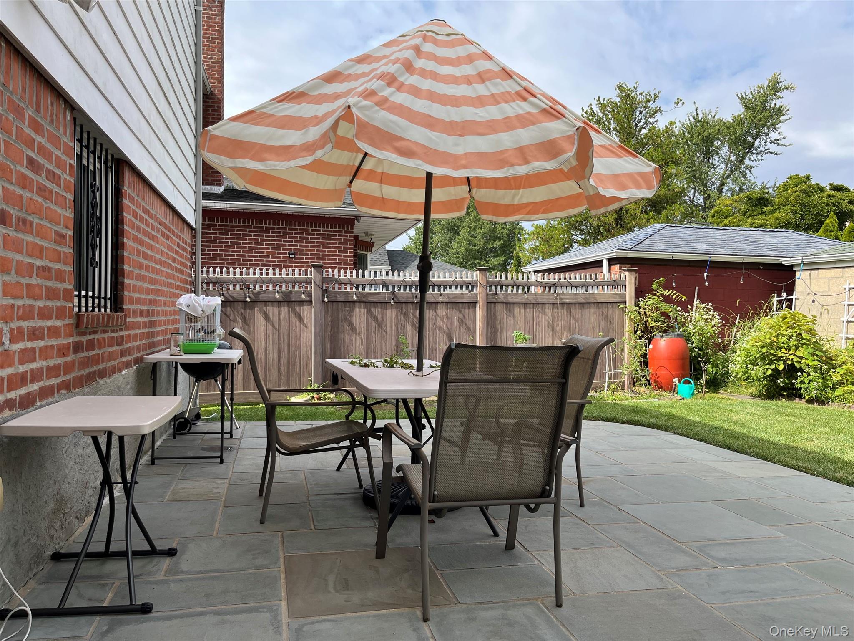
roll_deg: -1.0
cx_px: 427
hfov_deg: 67.3
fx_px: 641
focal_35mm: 26
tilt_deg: -0.7
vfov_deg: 53.1
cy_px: 320
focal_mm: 5.1
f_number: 1.6
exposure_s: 1/1776
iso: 50
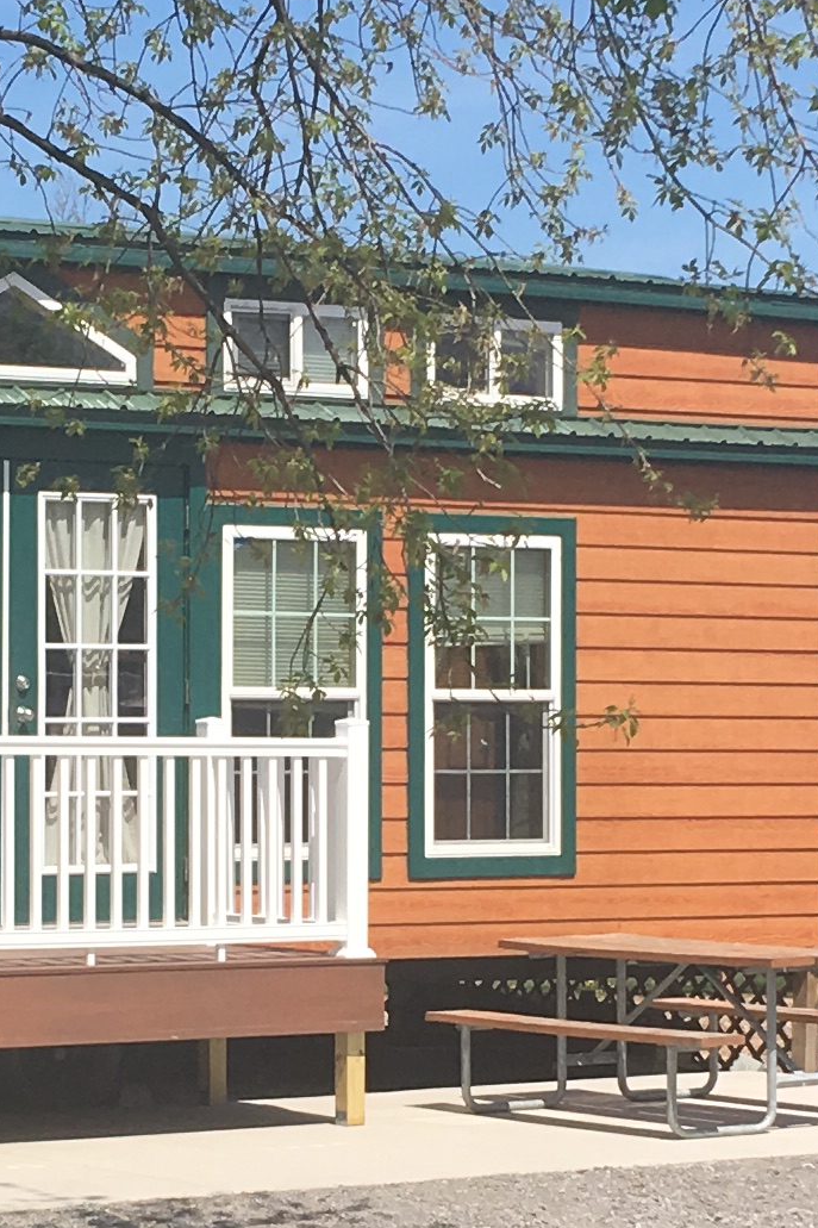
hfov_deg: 11.6
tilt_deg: +1.2
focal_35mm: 118
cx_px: 233
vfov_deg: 17.3
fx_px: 4023
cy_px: 781
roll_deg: -1.1
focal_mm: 4.15
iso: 25
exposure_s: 1/1451
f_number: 2.2
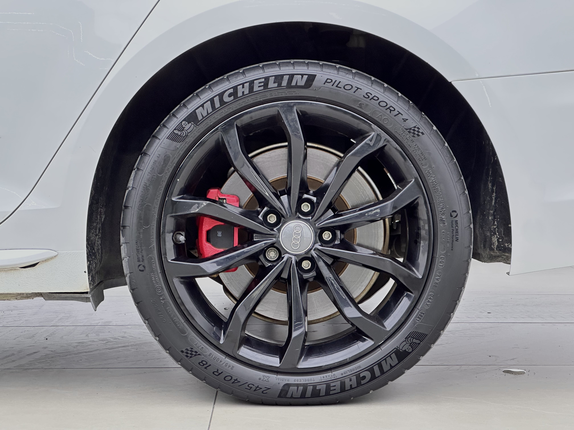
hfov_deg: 25.3
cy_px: 215
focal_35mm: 77
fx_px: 1277
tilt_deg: -2.8
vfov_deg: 19.1
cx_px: 287
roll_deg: +0.4
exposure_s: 1/100
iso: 125
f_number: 2.8
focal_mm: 9
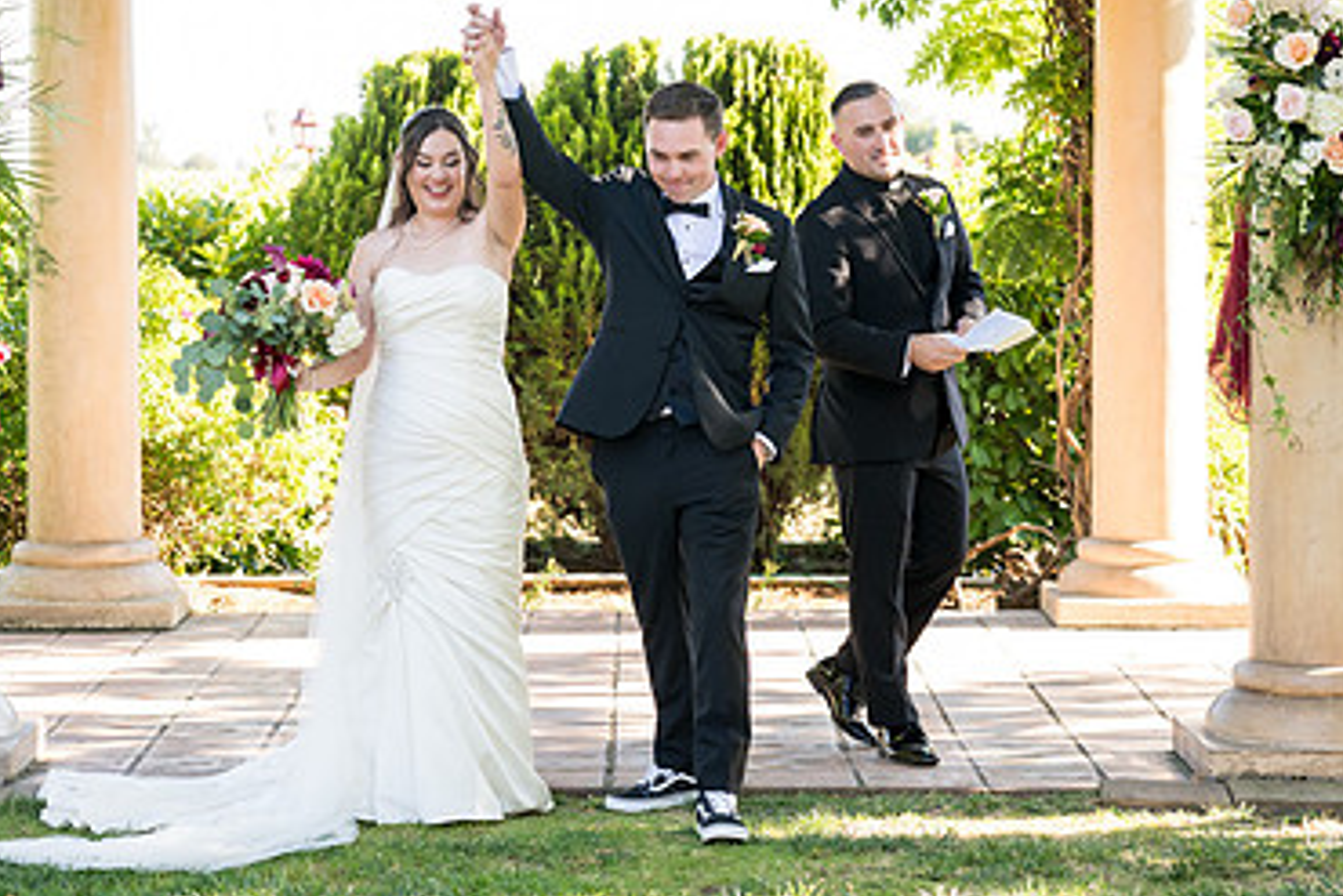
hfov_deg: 19.4
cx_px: 515
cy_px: 259
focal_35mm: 105
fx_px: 3918
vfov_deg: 13.0
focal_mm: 67
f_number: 4
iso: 800
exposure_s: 1/400
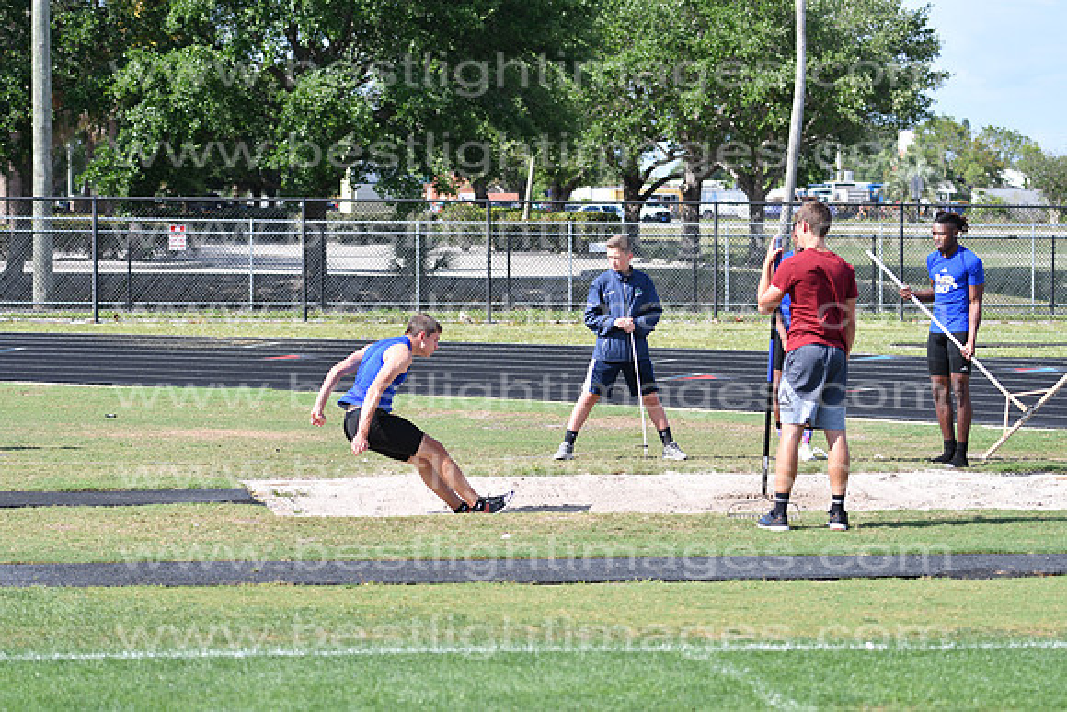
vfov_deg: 13.0
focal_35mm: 105
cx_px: 534
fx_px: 3113
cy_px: 356
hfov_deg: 19.5
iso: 200
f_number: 4
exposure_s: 1/2000
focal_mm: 70
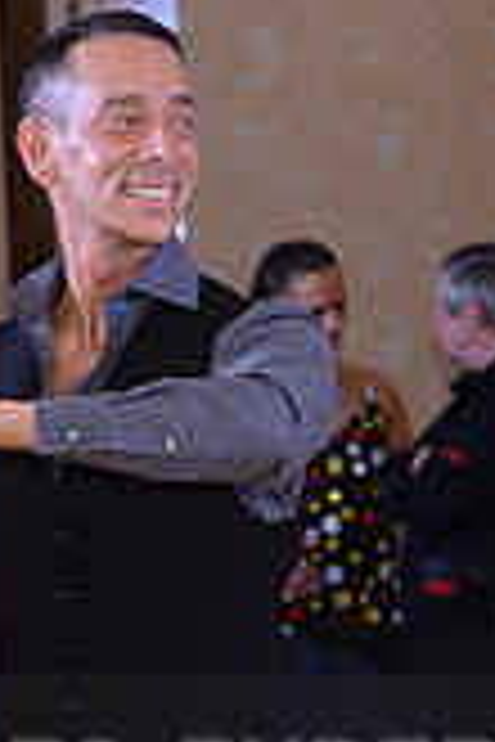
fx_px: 7239
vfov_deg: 5.8
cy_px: 827
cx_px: -47
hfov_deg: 3.9
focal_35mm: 351
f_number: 5.6
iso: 1600
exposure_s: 1/250
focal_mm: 100
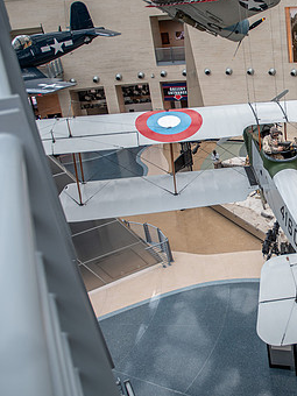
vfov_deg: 45.7
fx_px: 469
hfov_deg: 32.5
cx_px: 291
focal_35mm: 41
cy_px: 182
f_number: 2.8
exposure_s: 1/100
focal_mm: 16
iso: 100
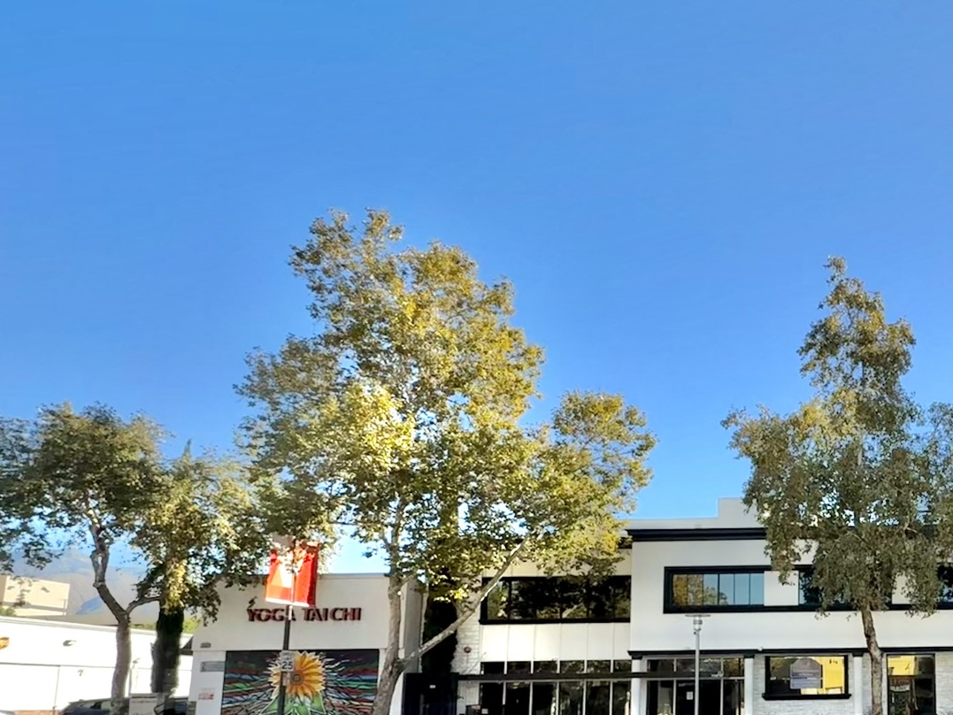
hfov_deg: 57.3
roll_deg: +0.3
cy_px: 594
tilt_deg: +8.2
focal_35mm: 26
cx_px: 868
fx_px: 716
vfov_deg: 49.3
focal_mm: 2.22
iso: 50
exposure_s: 1/955
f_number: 2.2
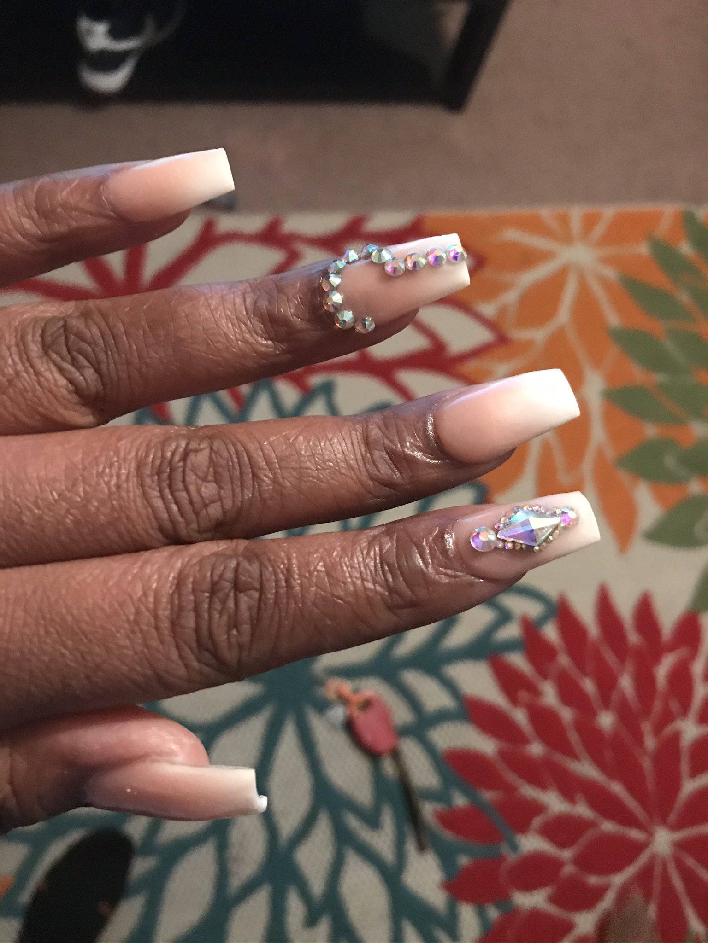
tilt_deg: -65.4
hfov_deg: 49.7
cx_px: 354
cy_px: 472
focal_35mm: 28
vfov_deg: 63.4
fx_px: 764
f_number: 1.8
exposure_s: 1/4
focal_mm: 3.99
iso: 100
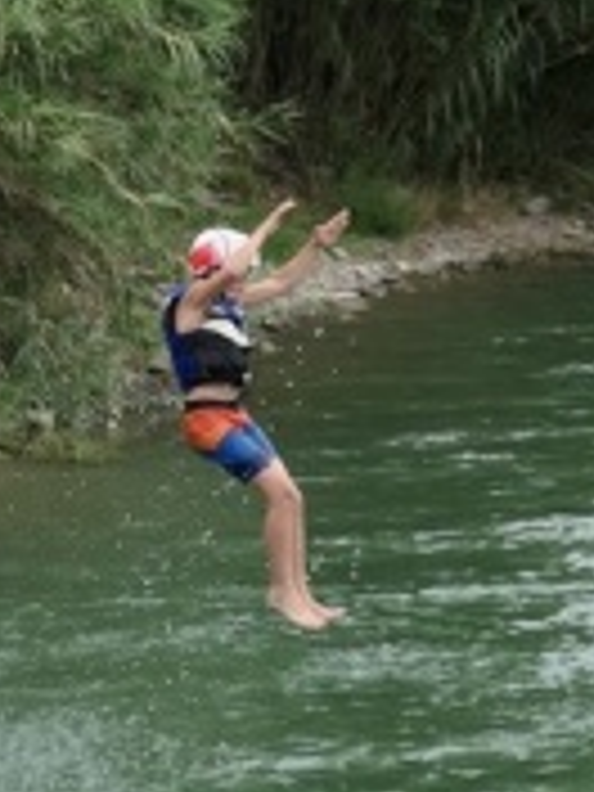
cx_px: 54
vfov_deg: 11.2
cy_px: 400
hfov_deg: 8.4
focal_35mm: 177
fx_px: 4050
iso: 125
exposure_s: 1/800
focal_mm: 13.3
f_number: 2.8
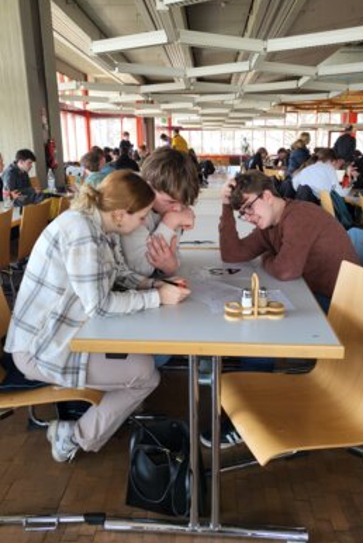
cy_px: 263
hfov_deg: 46.5
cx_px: 189
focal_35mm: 28
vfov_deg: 65.4
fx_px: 423
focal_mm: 4.25
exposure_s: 1/100
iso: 64
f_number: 1.8
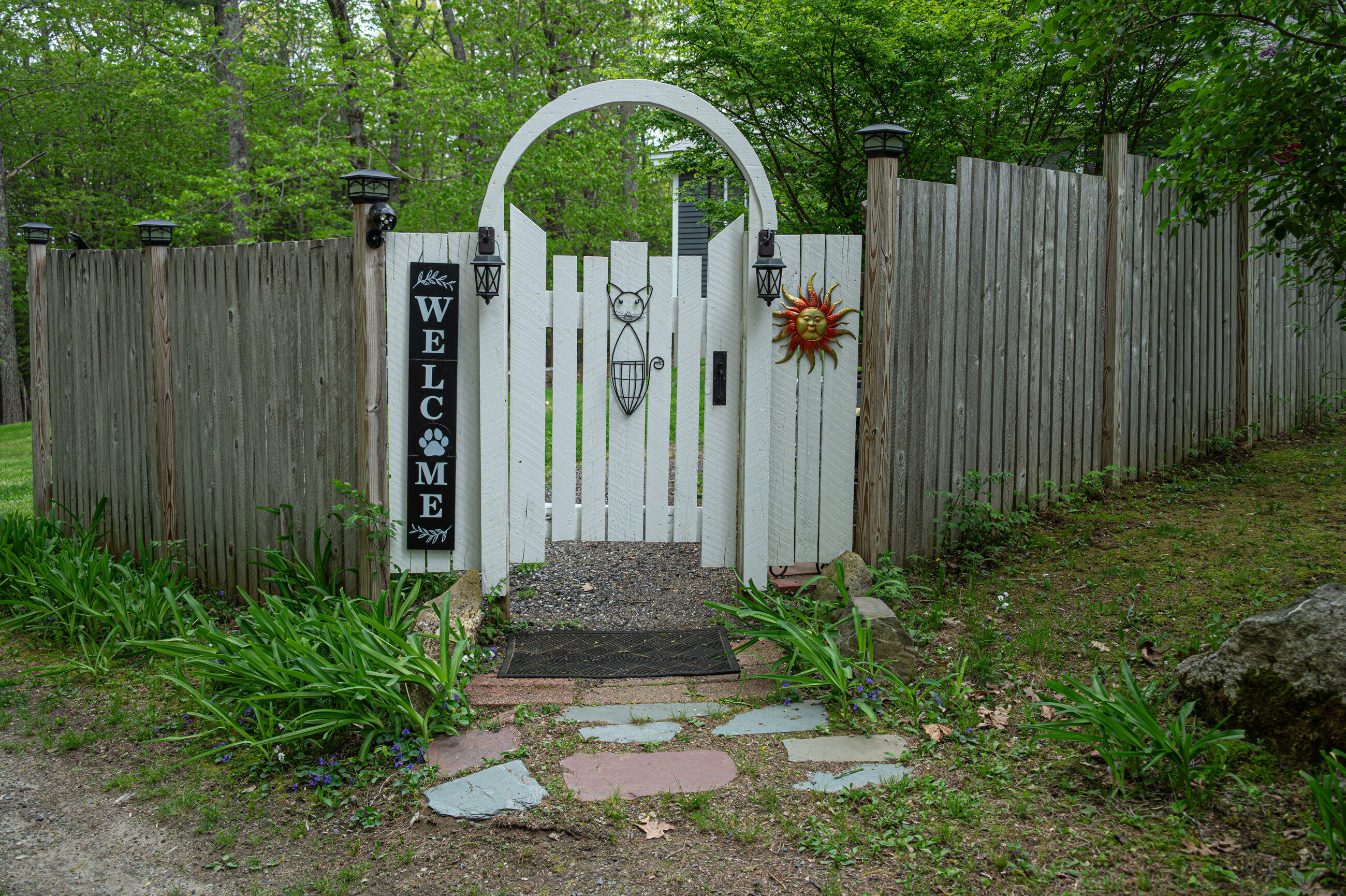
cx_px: 673
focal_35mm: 34
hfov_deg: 56.5
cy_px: 448
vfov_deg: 39.4
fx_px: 1252
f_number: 5.6
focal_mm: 33.5
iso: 100
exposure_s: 1/200
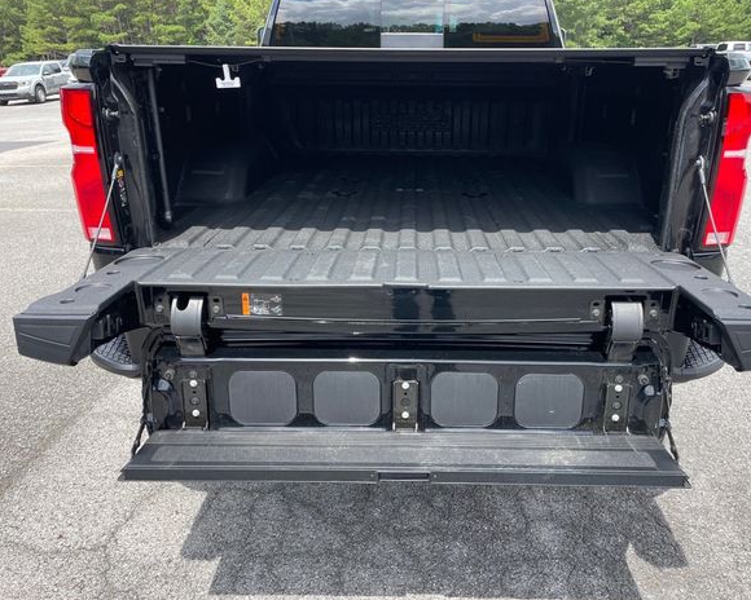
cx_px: 410
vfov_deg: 51.5
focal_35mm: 28
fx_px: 622
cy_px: 294
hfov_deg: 62.1
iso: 32
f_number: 1.6
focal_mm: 4.2
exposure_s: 1/556
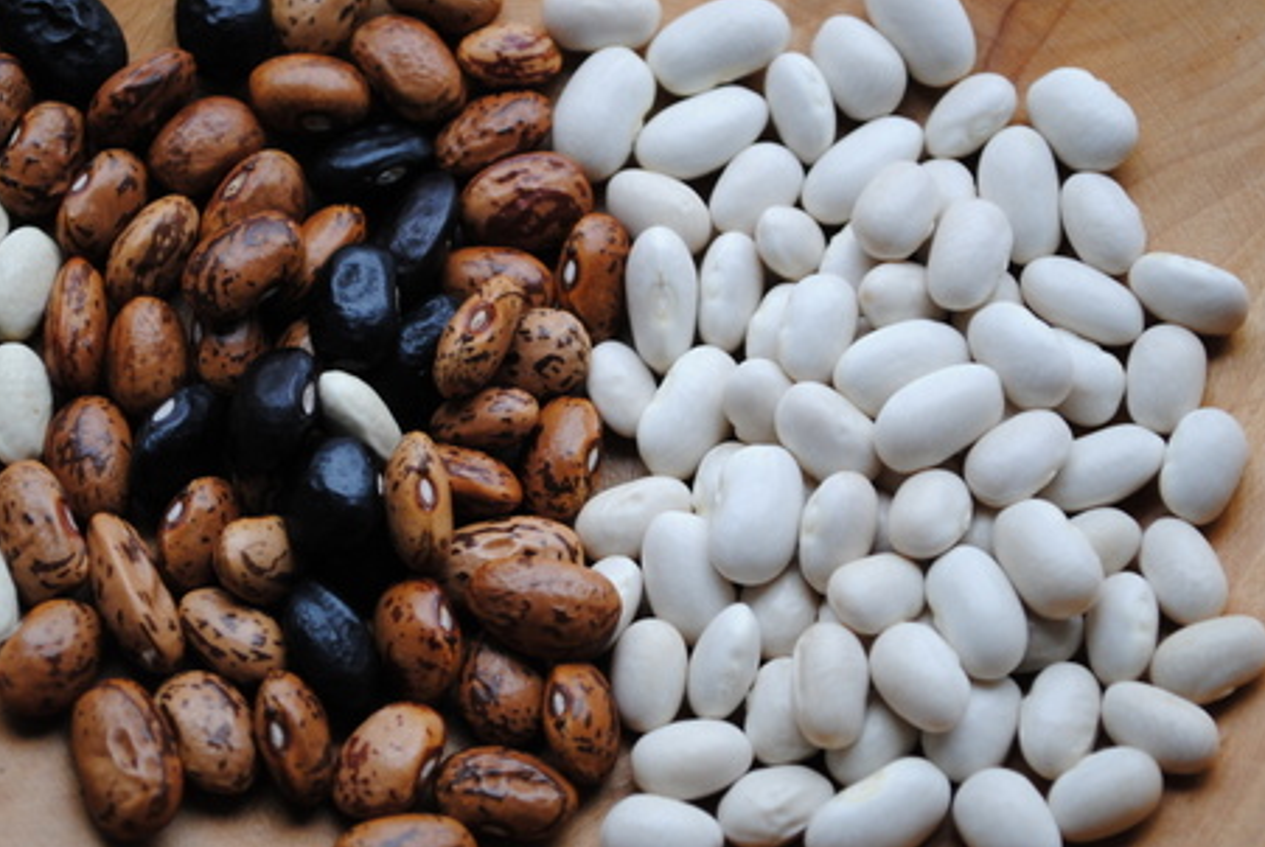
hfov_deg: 18.6
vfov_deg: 12.5
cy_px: 424
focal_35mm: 110
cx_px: 516
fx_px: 3858
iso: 280
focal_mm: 55
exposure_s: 1/60
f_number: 5.6
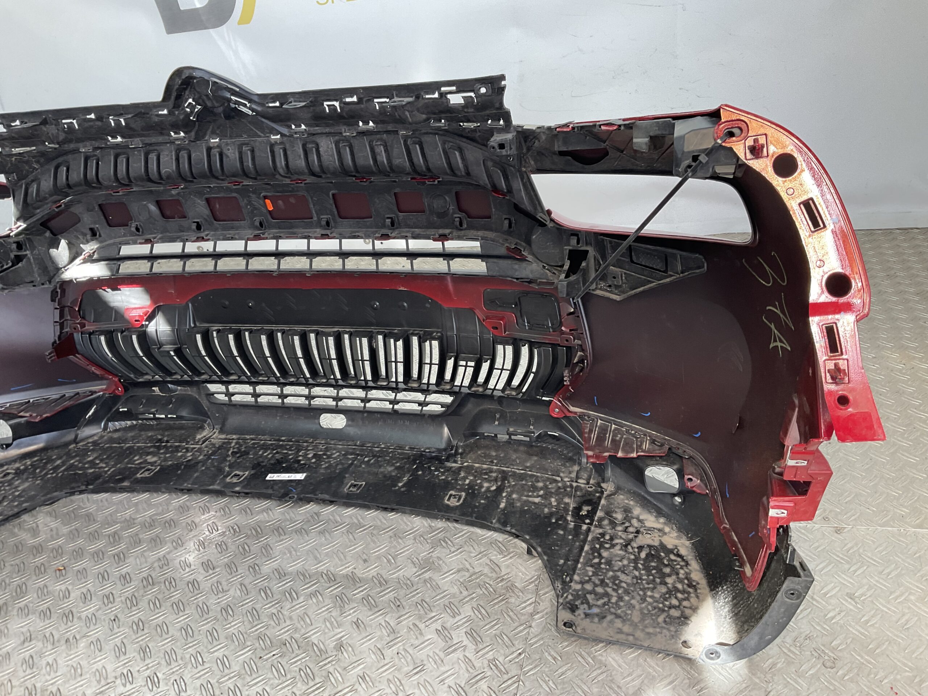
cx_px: 464
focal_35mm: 29
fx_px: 777
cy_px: 348
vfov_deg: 48.2
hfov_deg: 61.7
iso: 40
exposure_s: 1/120
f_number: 1.8
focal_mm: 3
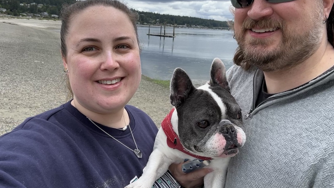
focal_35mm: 26
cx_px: 165
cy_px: 64
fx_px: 230
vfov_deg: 43.8
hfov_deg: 71.9
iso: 25
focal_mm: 2.69
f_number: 1.9
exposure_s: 1/711
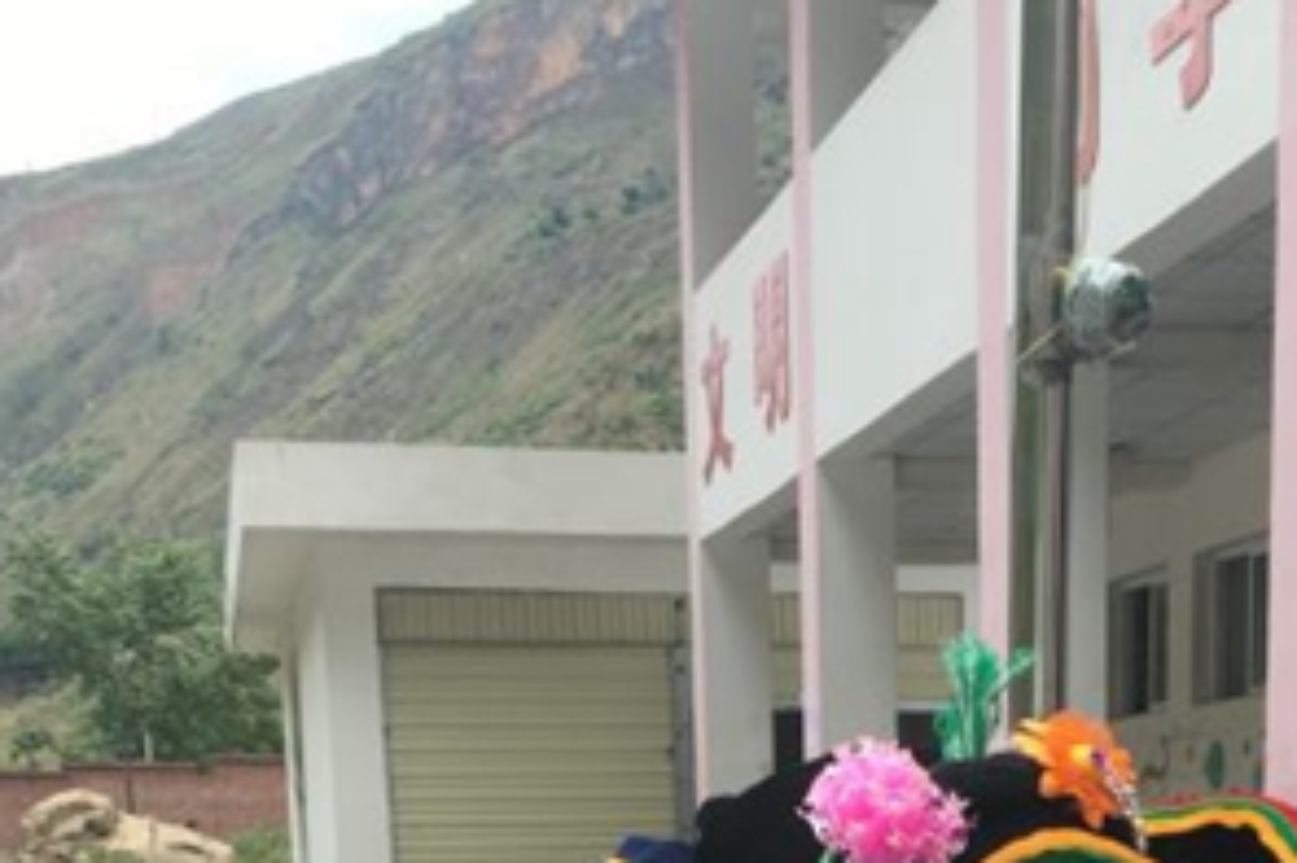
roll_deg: -0.4
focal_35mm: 68
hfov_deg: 29.5
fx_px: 2448
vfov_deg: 17.7
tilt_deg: -11.0
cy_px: 1330
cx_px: 854
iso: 25
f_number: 2.2
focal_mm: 4.15
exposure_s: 1/266
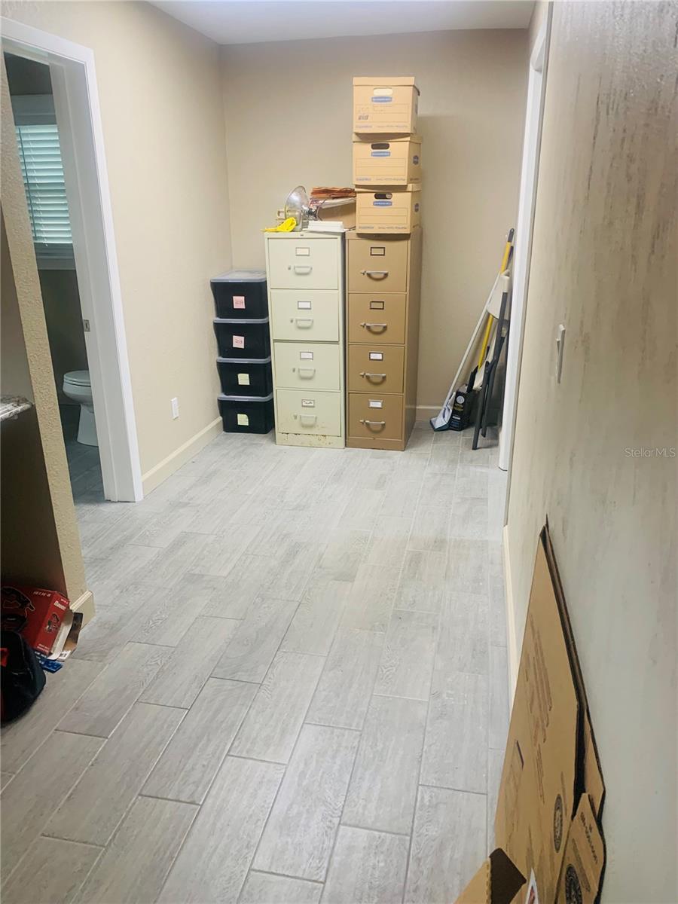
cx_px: 339
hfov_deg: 53.1
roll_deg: +0.1
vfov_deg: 67.3
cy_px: 452
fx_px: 679
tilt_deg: -20.2
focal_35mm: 26
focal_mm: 4.25
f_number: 1.8
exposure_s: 1/60
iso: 100
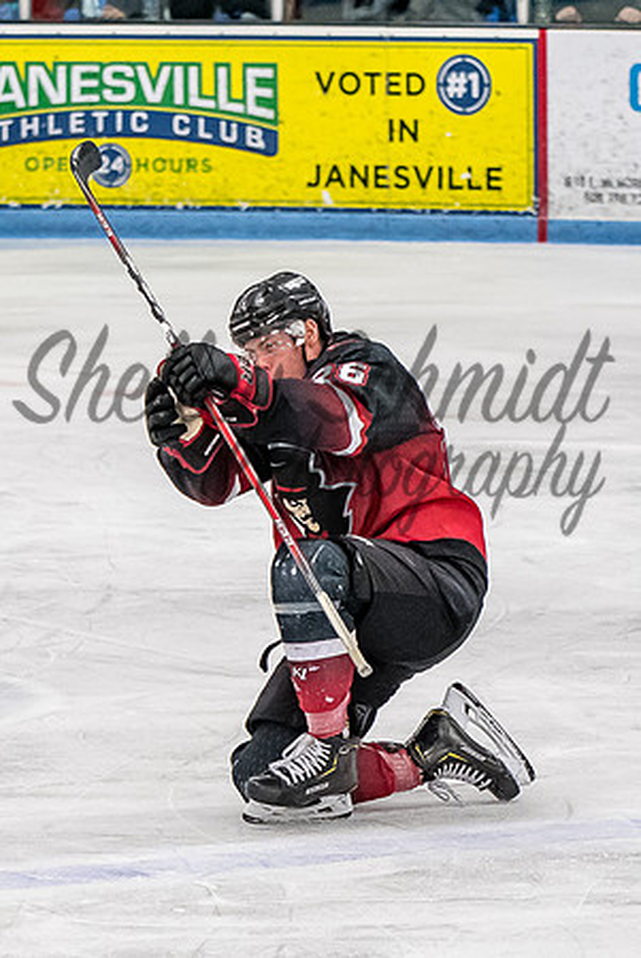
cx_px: 257
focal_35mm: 387
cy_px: 396
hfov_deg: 3.6
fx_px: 10300
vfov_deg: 5.3
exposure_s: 1/800
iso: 2000
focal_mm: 120
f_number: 3.2
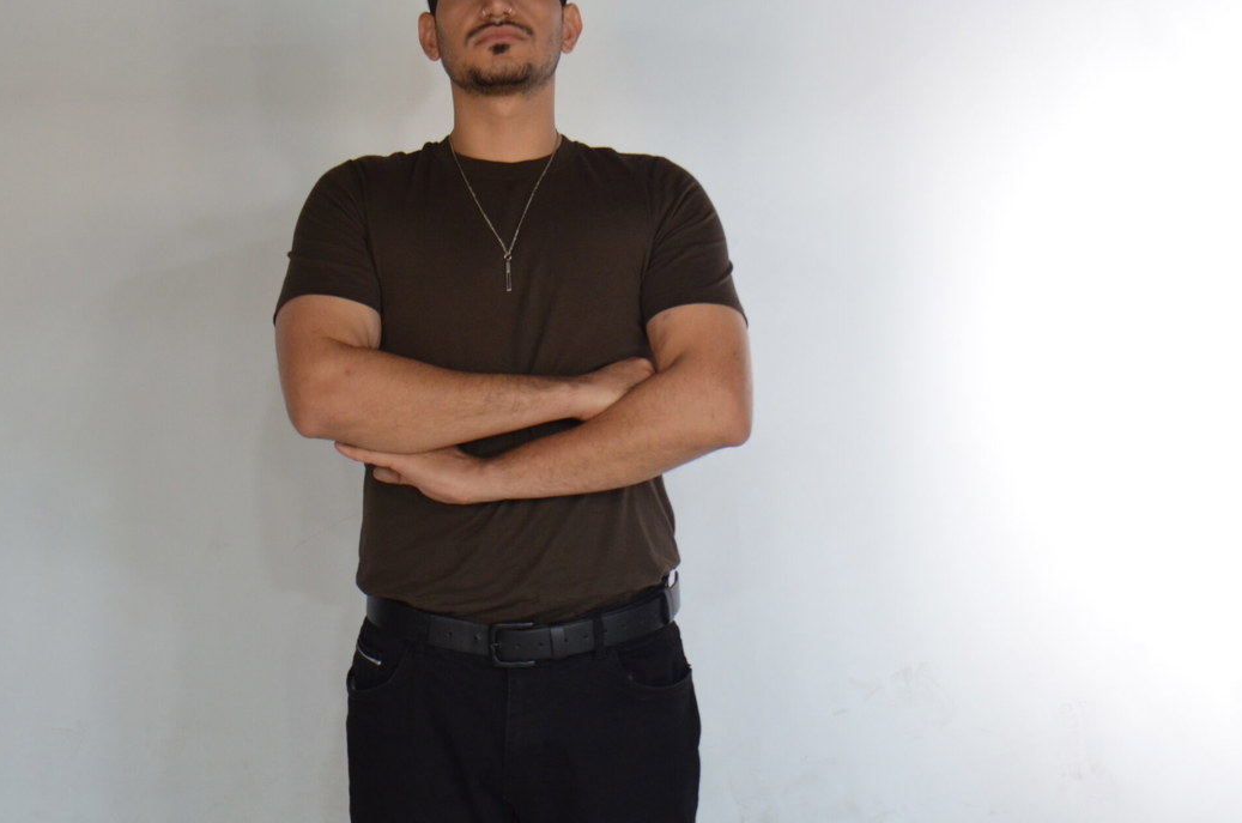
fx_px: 1883
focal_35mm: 55
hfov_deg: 36.4
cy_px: 440
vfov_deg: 24.7
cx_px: 507
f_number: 4
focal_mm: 27
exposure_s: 1/60
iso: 800
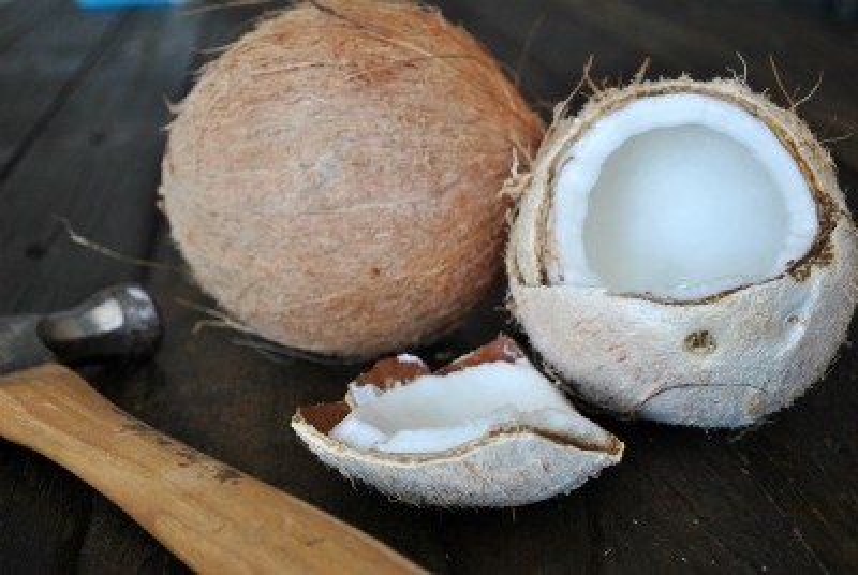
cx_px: 429
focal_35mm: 54
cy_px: 288
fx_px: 1289
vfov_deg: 25.1
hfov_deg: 36.8
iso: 400
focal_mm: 36
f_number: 5
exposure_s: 1/20
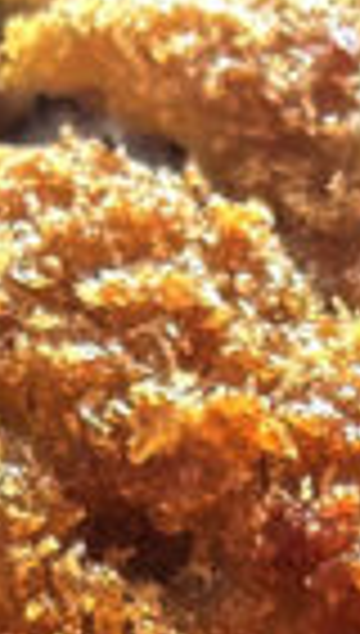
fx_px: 3456
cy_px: 1574
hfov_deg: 5.9
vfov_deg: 9.3
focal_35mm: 205
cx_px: 490
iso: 400
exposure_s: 1/60
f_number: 1.5
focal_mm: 5.7
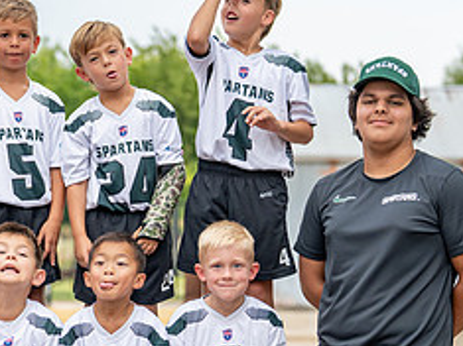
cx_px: 50
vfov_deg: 10.0
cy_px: 304
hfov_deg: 13.3
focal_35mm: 147
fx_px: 1965
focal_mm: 50
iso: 500
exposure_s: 1/800
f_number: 2
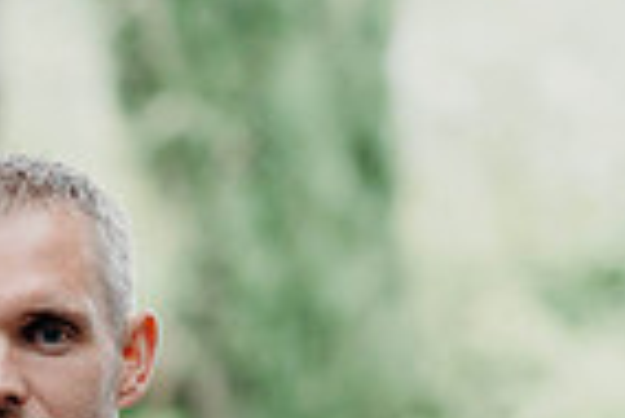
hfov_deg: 5.8
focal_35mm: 346
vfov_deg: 3.9
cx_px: -493
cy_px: 825
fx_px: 6013
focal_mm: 85
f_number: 2
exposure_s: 1/320
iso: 500
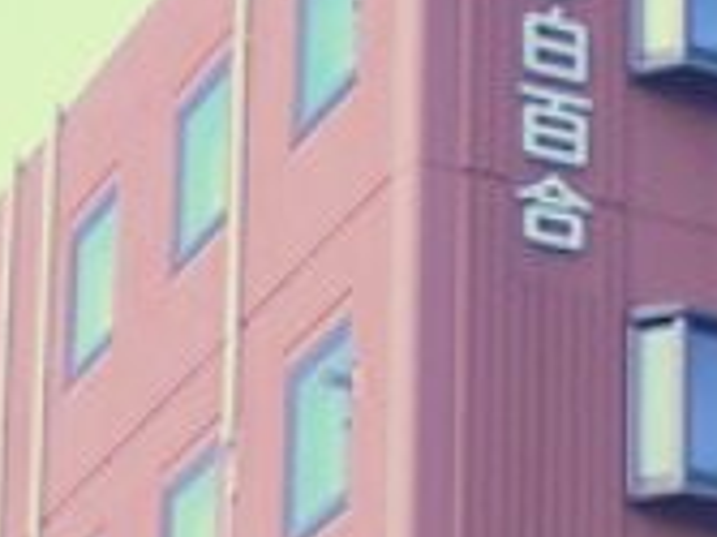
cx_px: 867
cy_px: 911
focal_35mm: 144
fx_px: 2981
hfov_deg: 13.3
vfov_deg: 9.8
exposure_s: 1/800
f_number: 3.4
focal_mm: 5.1
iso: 80
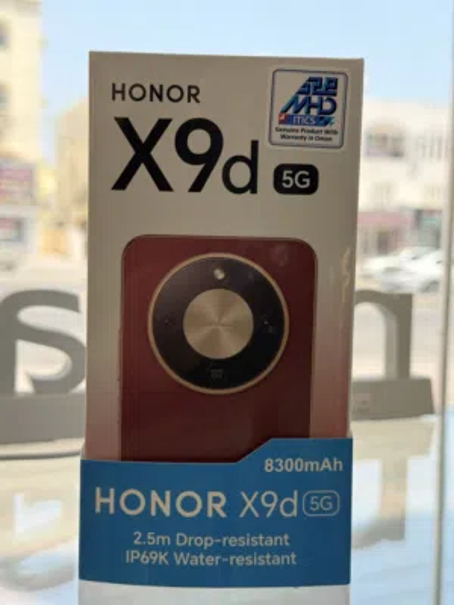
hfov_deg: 30.3
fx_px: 839
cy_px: 302
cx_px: 227
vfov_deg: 39.7
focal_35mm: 48
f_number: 1.78
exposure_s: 1/1377
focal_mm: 6.76
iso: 100
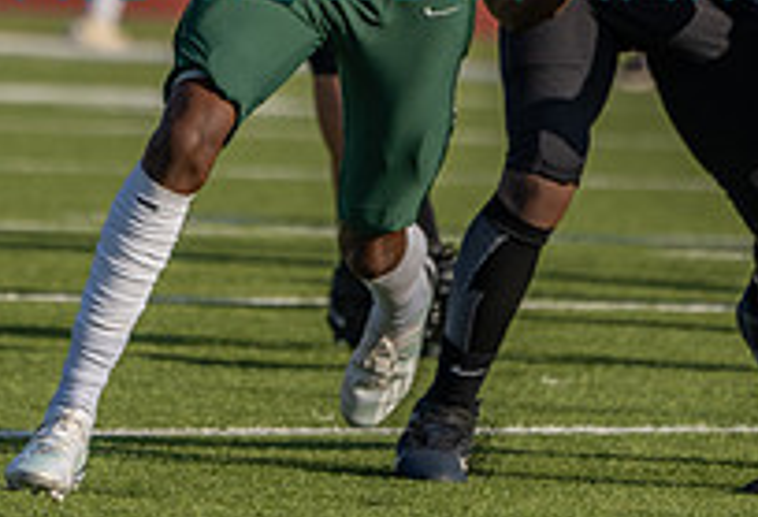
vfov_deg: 1.3
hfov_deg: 1.9
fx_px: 22300
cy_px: -227
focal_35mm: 1052
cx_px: 391
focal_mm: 330
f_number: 5.6
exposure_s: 1/1250
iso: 125
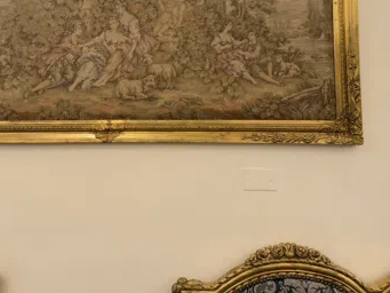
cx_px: 177
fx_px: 507
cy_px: 33
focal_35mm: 45
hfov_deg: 42.0
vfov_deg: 30.8
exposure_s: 1/100
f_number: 1.78
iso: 160
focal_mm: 6.76
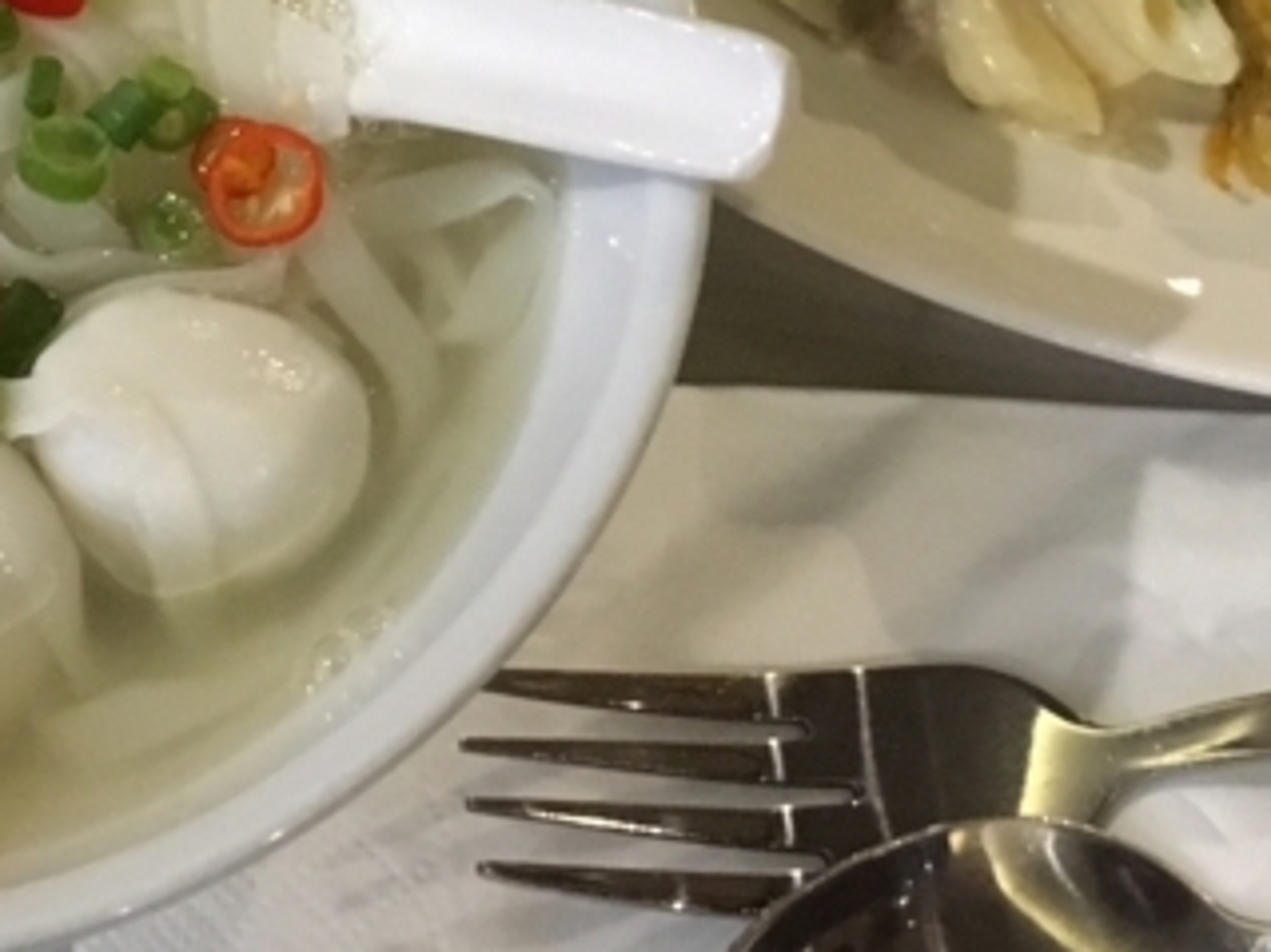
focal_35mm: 93
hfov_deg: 21.1
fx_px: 3413
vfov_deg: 15.3
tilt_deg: -54.7
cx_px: 546
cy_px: -227
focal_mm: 4.15
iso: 320
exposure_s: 1/17
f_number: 2.2
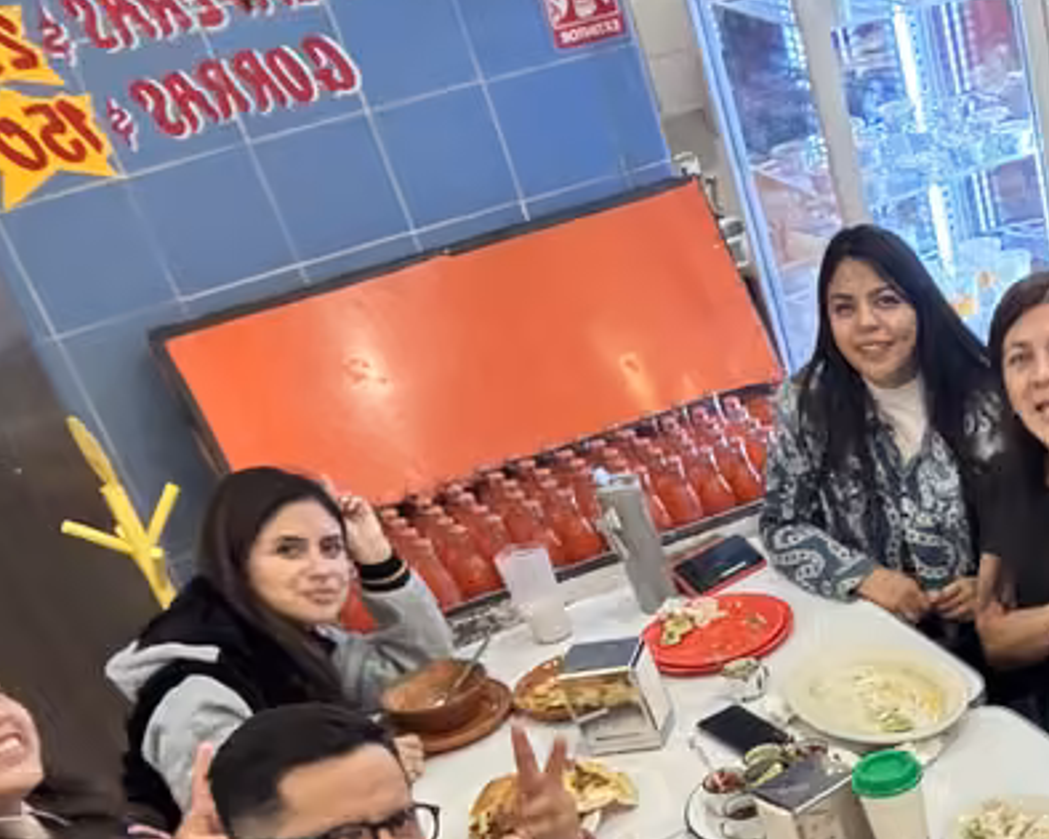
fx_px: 1769
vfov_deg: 24.6
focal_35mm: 57
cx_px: 1225
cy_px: 962
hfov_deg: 29.0
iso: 320
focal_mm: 2.69
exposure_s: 1/40
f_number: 1.9
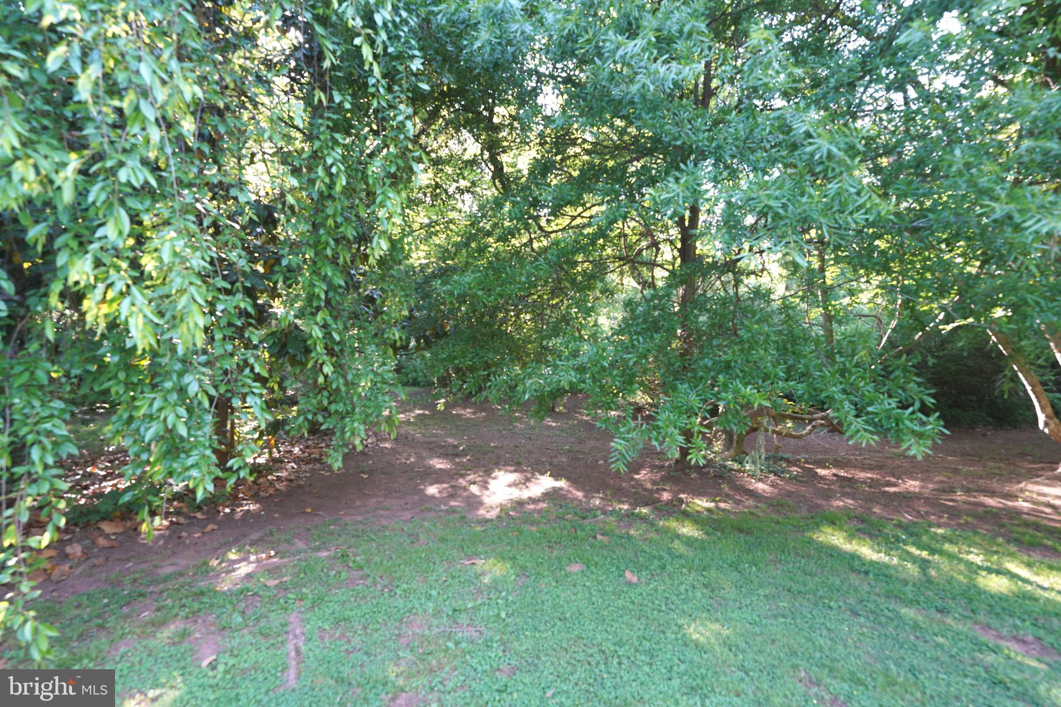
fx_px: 501
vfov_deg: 70.4
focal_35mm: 17
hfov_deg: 93.3
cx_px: 530
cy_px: 354
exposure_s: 1/160
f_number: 4
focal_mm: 17
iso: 1000
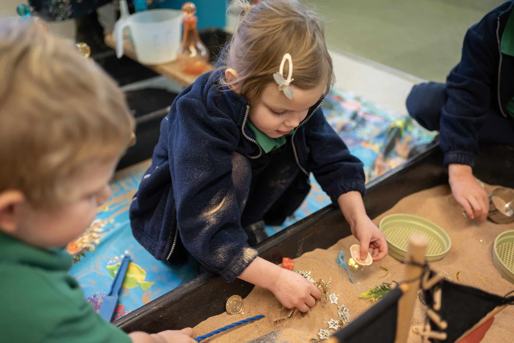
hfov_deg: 54.4
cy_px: 172
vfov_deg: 37.9
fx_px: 500
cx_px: 257
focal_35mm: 35
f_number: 1.8
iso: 640
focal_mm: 35
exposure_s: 1/160
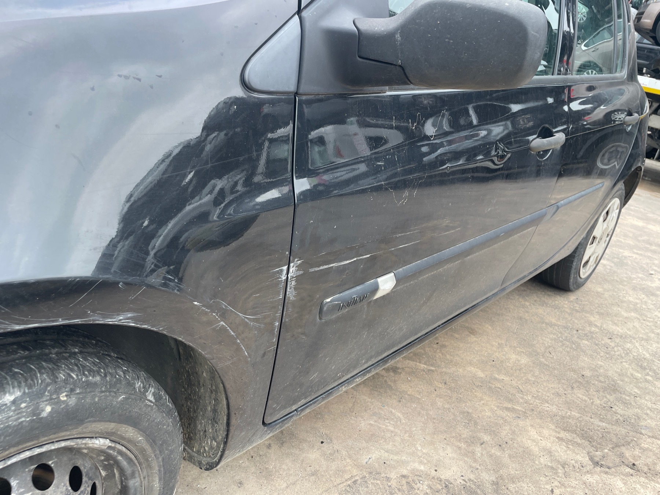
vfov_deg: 53.1
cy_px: 248
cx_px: 330
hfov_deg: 67.3
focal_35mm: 26
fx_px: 496
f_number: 1.6
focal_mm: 4.2
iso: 32
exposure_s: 1/136
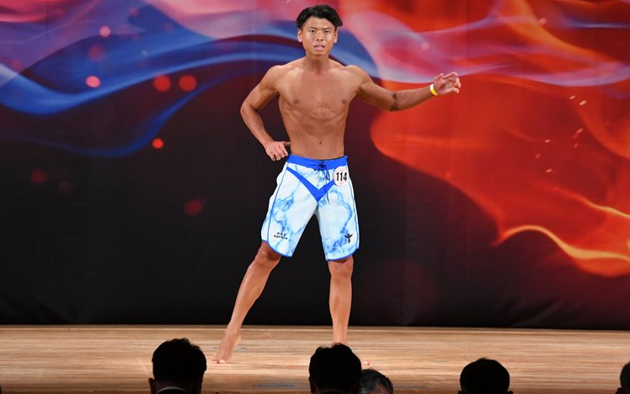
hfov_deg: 9.2
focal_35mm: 229
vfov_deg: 5.7
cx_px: 318
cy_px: 197
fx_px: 3933
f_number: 5.6
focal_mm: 145
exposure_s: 1/400
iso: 3200
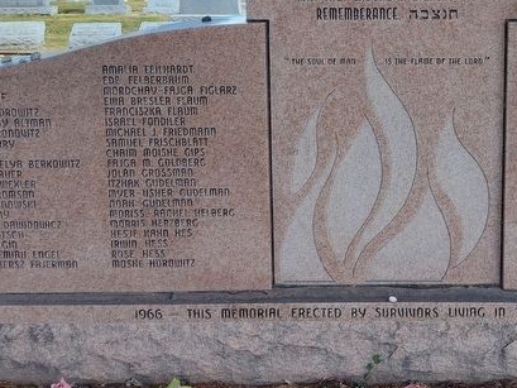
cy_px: 40
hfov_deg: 41.1
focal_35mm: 45
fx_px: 672
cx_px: 377
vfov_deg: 30.8
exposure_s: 1/513
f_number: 1.8
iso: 100
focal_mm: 5.56
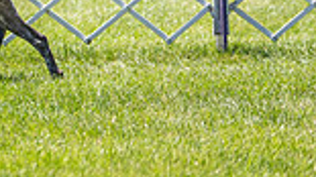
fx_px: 4916
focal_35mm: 587
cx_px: -169
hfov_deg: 3.7
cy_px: -178
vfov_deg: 2.1
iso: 1000
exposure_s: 1/3200
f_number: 4
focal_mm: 150
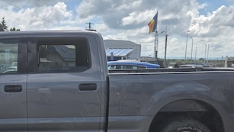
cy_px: 106
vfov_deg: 24.1
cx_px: 55
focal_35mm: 49
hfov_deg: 40.7
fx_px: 304
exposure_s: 1/2921
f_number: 1.8
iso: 32
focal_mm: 5.4
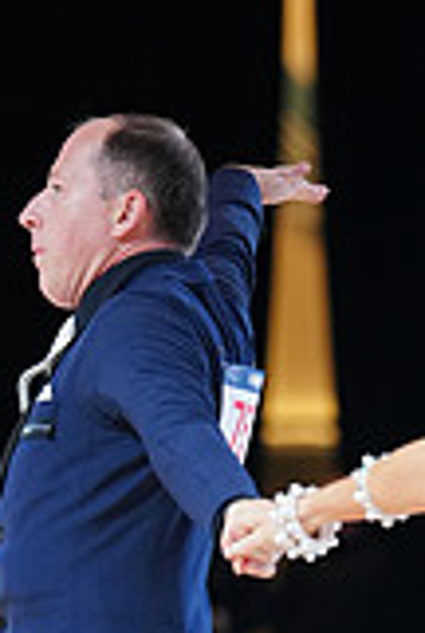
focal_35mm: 478
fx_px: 8428
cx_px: 419
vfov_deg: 4.3
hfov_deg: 2.9
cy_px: 873
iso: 2000
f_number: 2.8
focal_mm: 133
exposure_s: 1/400
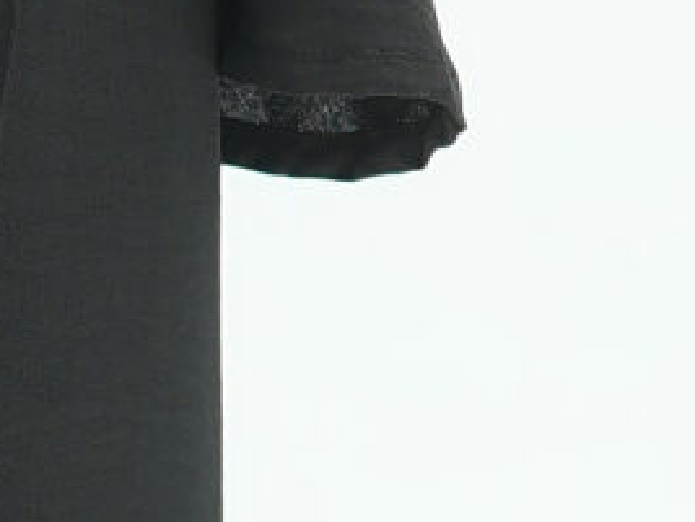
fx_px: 6445
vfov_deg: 4.6
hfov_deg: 6.0
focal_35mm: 321
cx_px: -585
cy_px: 631
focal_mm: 35
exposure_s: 1/125
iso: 500
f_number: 4
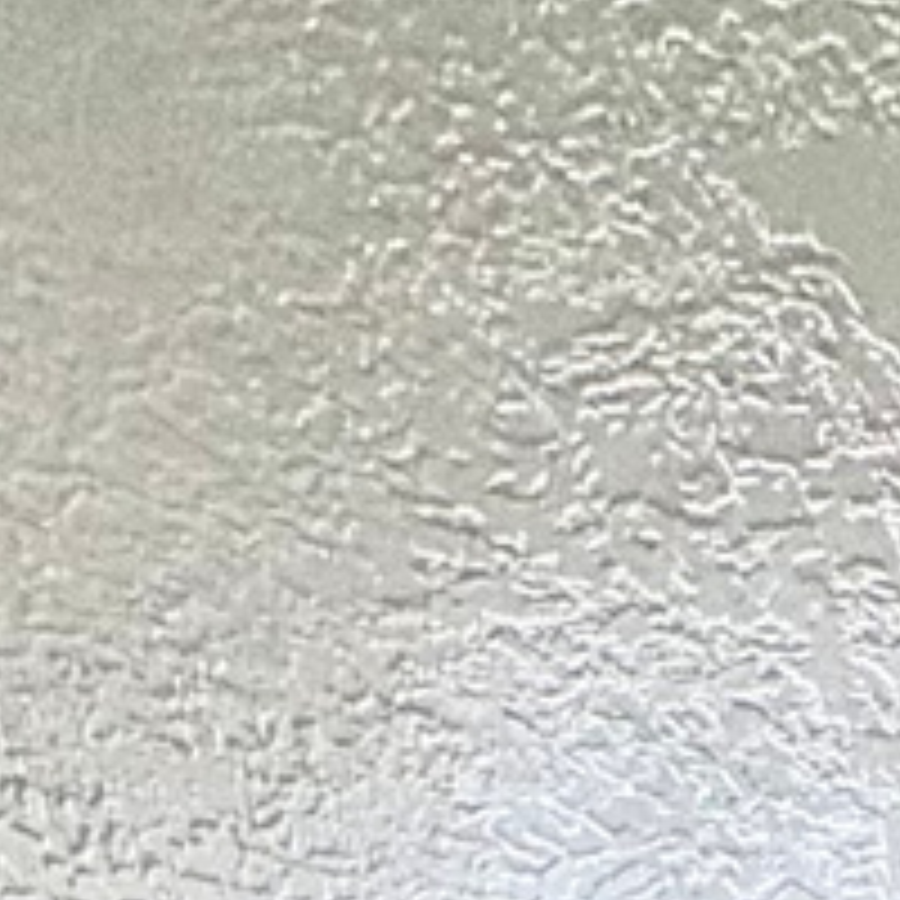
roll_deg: -2.4
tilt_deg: +0.8
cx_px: 796
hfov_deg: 13.6
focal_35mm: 127
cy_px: 3290
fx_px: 3736
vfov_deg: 8.8
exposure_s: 1/120
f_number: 2.2
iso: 400
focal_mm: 2.22
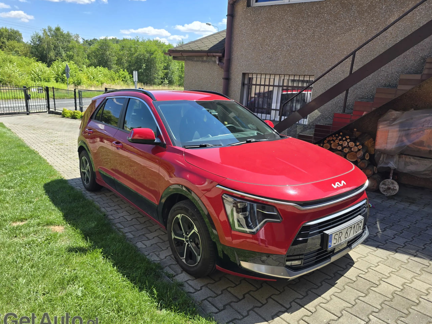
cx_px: 208
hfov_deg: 71.6
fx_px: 300
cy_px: 165
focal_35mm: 24
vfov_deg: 56.8
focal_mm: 6.3
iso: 12
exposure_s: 1/476
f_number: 1.7
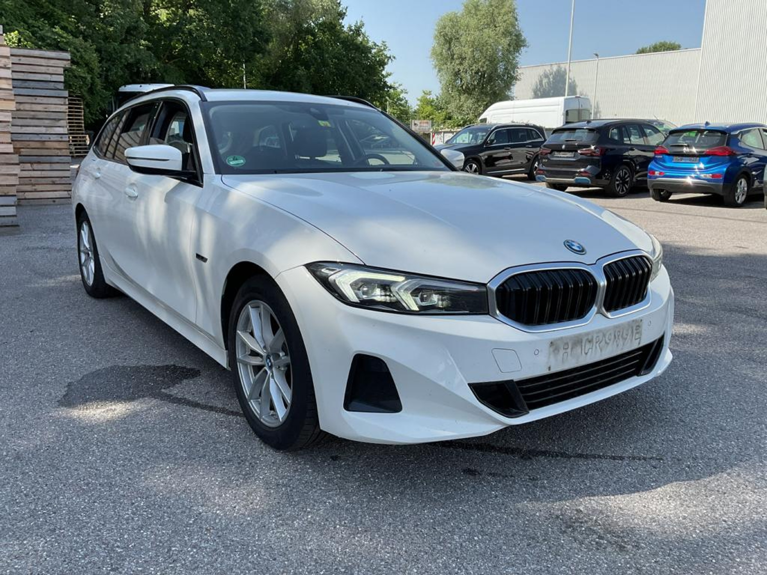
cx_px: 384
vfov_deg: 48.2
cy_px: 288
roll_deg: -1.8
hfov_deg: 61.7
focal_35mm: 29
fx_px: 643
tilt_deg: -12.3
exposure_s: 1/898
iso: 16
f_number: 1.8
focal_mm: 3
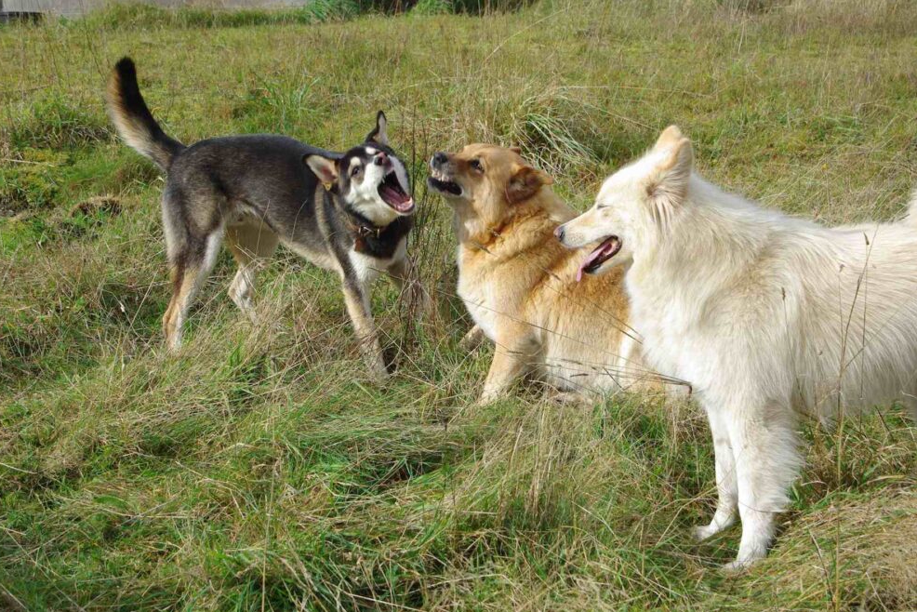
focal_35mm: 68
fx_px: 1733
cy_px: 310
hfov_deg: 29.6
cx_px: 453
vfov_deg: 20.0
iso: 400
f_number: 8
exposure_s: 1/350
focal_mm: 45
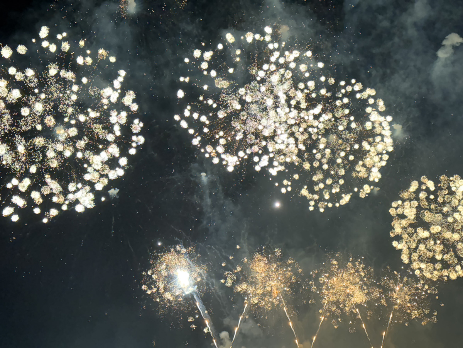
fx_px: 696
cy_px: 174
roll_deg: +1.3
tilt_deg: +15.5
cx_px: 232
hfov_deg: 36.8
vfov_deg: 28.0
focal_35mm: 52
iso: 400
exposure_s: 1/21
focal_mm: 5.96
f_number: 1.6
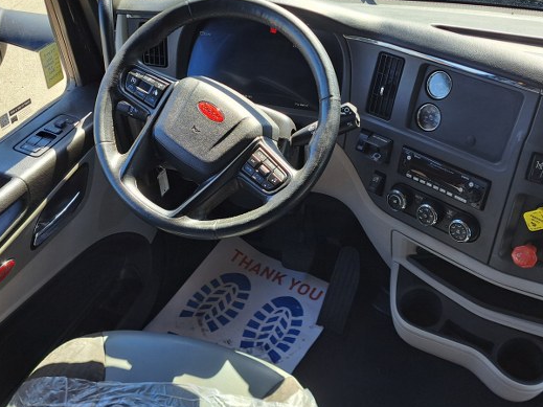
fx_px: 580
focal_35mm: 37
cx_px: 293
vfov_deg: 38.6
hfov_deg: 50.1
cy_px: 231
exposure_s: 1/171
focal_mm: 5.23
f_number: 1.8
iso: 50
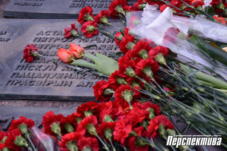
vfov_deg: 11.4
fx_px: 757
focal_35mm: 120
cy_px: 76
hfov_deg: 17.1
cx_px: 114
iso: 2800
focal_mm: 120
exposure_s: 1/1000
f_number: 10
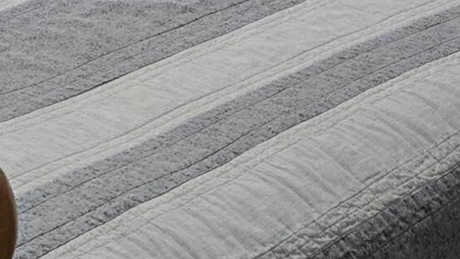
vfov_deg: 8.3
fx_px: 1646
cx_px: 130
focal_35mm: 135
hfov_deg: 15.9
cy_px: -353
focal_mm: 5.4
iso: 250
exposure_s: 1/120
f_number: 1.8
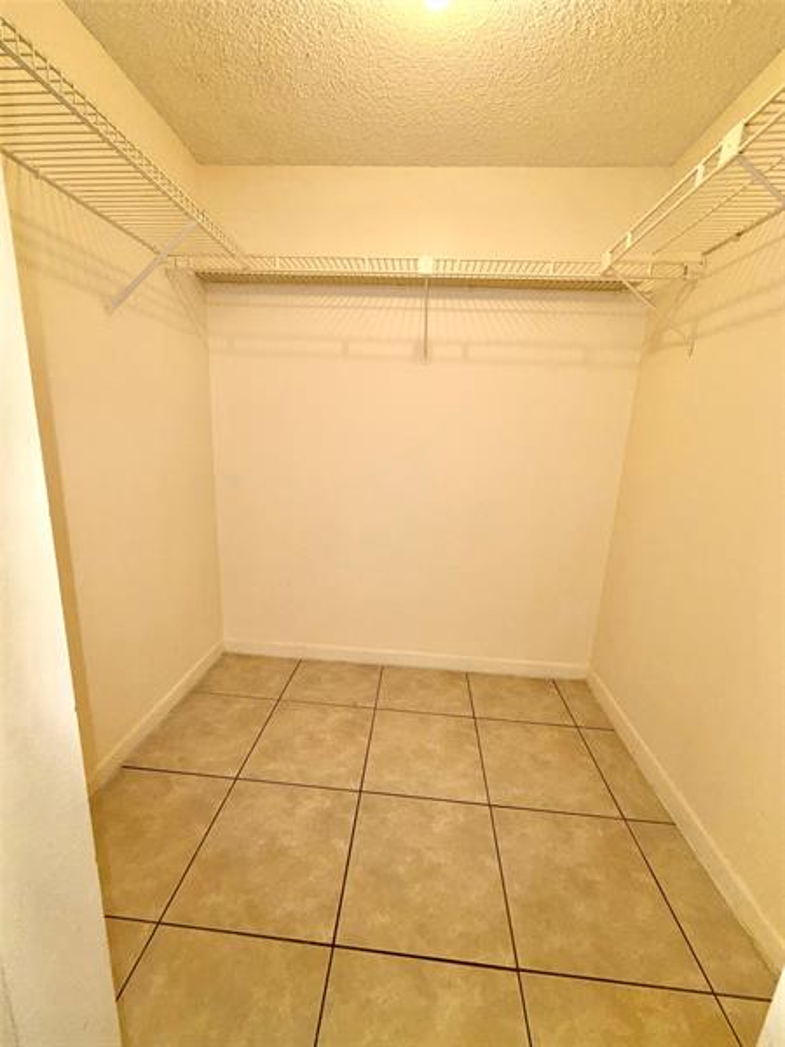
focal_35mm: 14
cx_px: 392
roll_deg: -2.9
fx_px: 423
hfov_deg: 85.7
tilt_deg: -12.3
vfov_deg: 102.1
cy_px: 524
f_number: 2.2
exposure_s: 1/60
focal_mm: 2.22
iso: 80
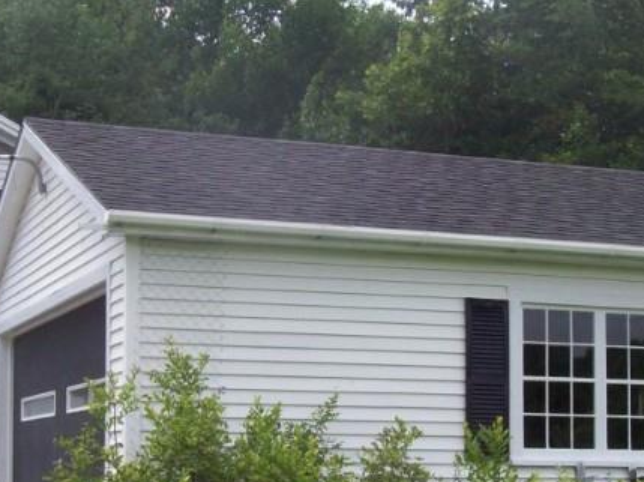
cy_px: 335
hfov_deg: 22.8
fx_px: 1599
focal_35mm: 86
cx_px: 294
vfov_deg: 17.1
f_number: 4.8
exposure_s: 1/326
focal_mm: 6
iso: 80
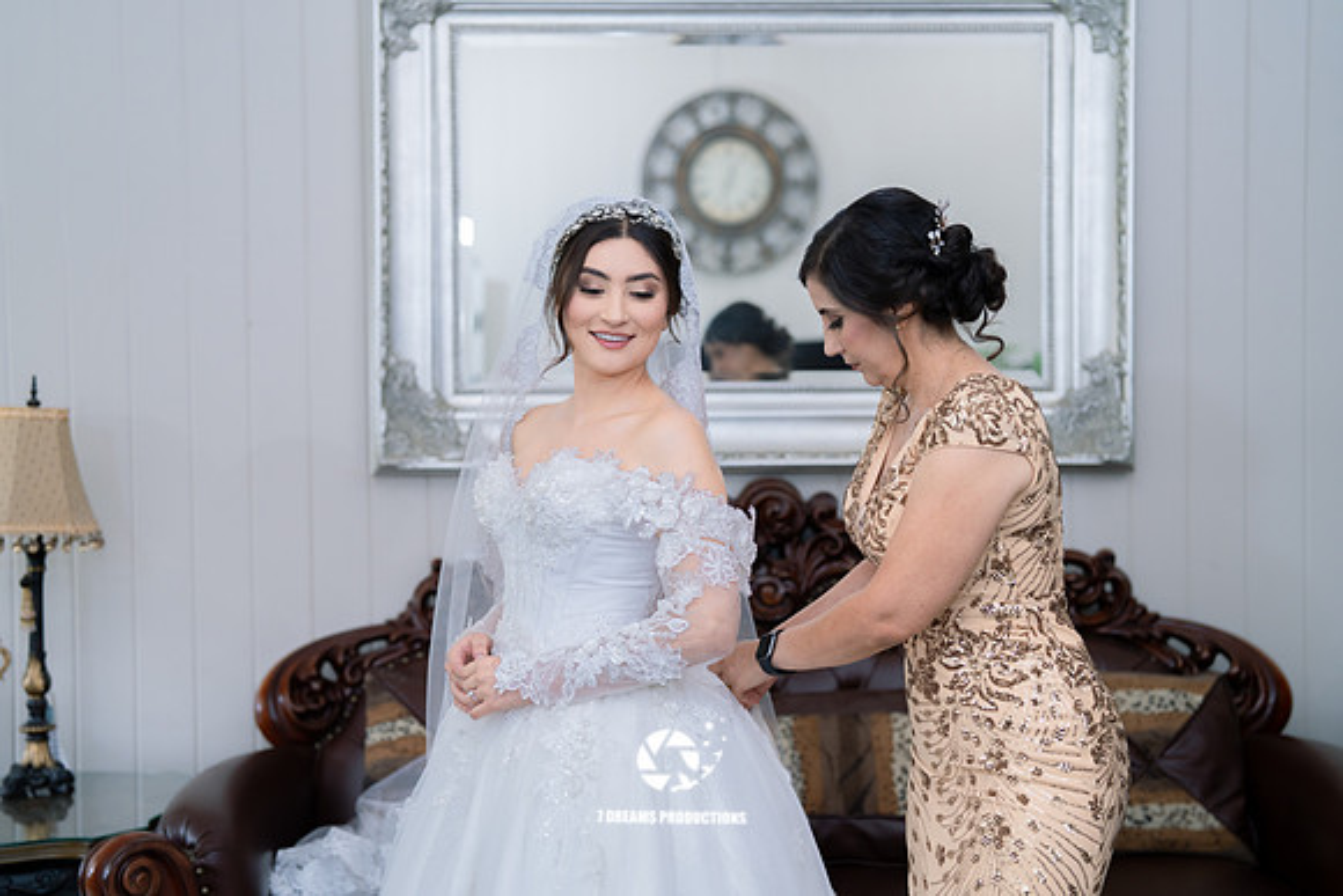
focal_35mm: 52
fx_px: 1940
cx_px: 672
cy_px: 448
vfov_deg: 26.0
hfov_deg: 38.2
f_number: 2
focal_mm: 50
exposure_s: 1/200
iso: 640
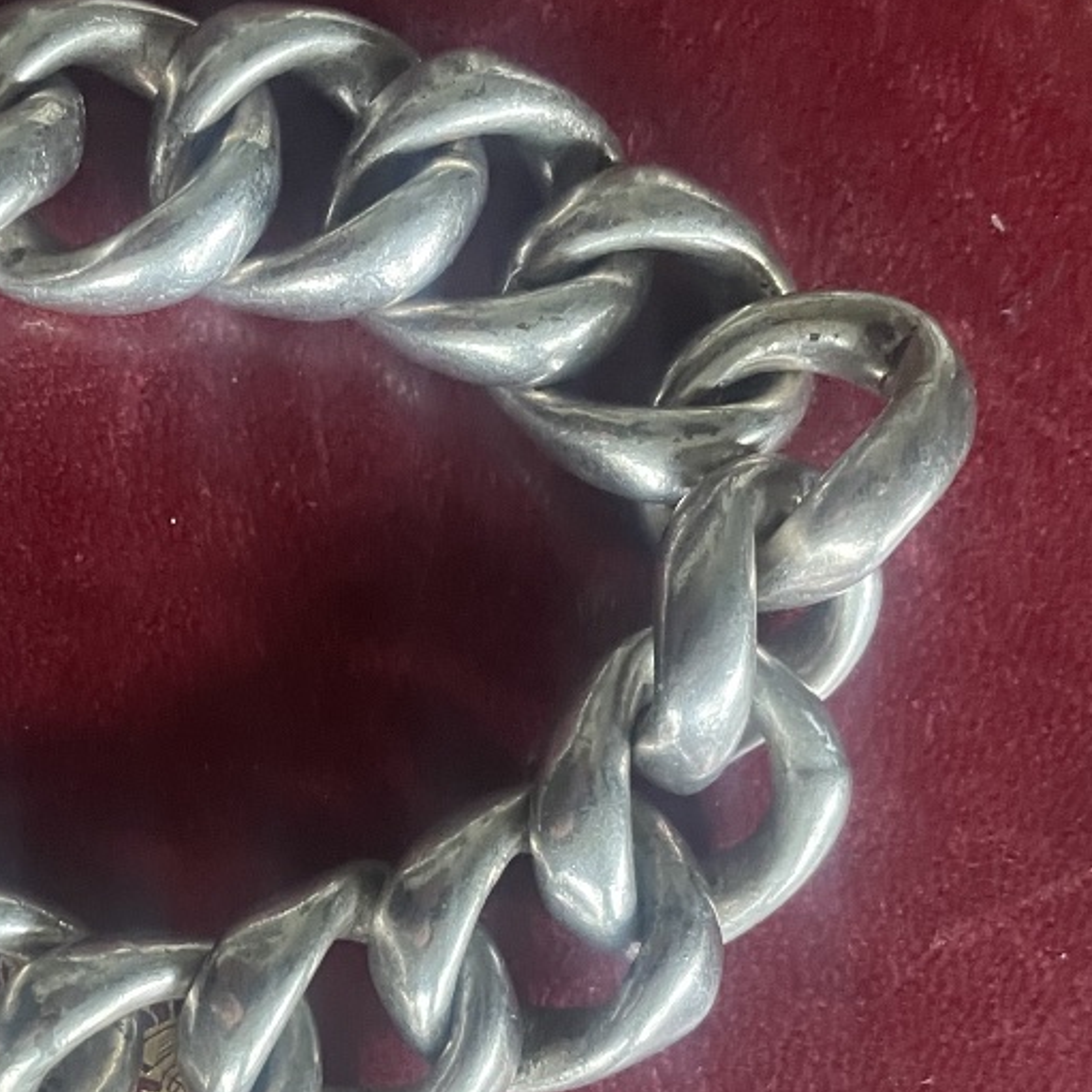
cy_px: 795
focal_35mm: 54
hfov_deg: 30.9
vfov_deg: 31.2
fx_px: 1927
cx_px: 229
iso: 640
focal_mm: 4.2
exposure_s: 1/36
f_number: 1.6
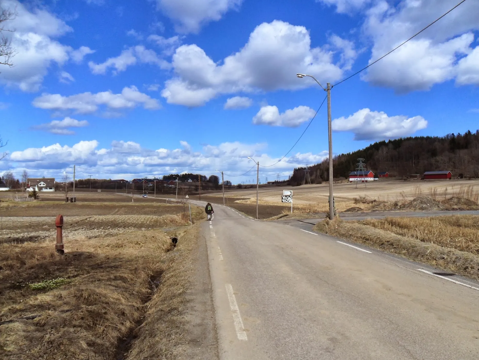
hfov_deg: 63.4
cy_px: 186
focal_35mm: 28
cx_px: 244
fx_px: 388
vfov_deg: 49.8
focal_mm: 4.9
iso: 100
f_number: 8.9
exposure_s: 1/350
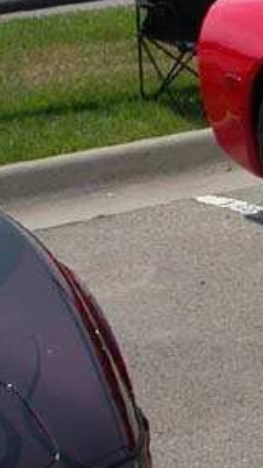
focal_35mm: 149
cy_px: 94
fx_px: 1850
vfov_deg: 14.4
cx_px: 758
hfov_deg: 7.3
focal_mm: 7.85
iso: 100
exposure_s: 1/404
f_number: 7.5
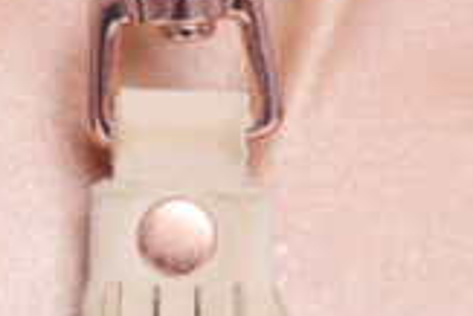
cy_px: -186
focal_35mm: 514
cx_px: 218
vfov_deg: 2.7
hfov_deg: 4.0
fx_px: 6759
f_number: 8
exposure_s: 1/160
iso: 125
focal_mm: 70
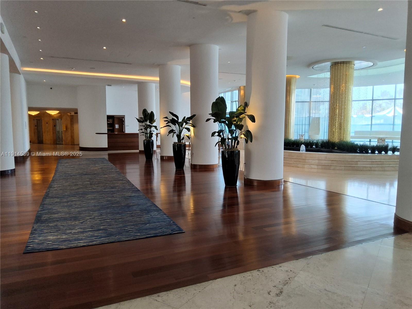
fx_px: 298
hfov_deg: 69.4
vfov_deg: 54.9
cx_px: 206
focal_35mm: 25
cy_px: 154
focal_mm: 3.08
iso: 200
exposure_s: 1/120
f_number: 2
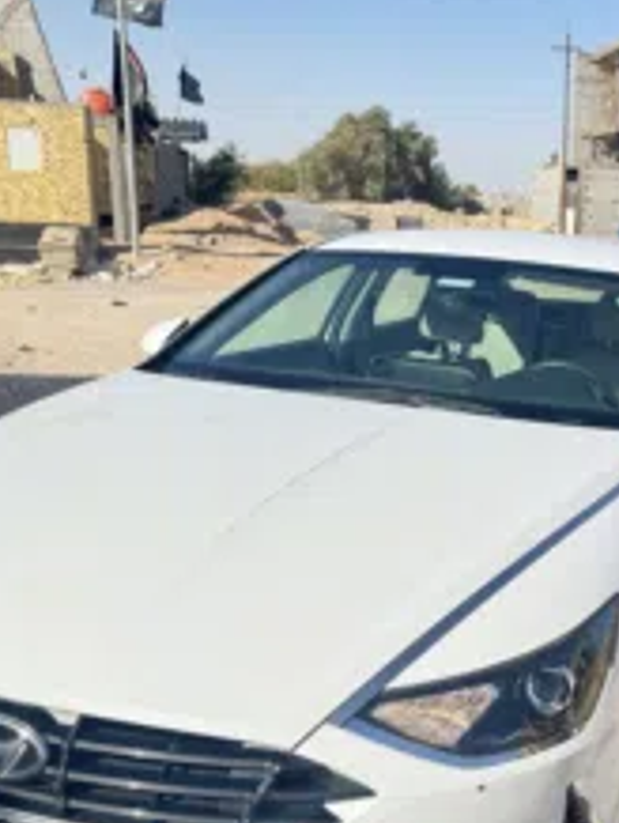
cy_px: 517
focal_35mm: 44
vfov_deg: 42.6
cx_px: 544
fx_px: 1047
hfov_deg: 31.6
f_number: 1.78
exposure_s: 1/2959
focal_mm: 6.76
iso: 80
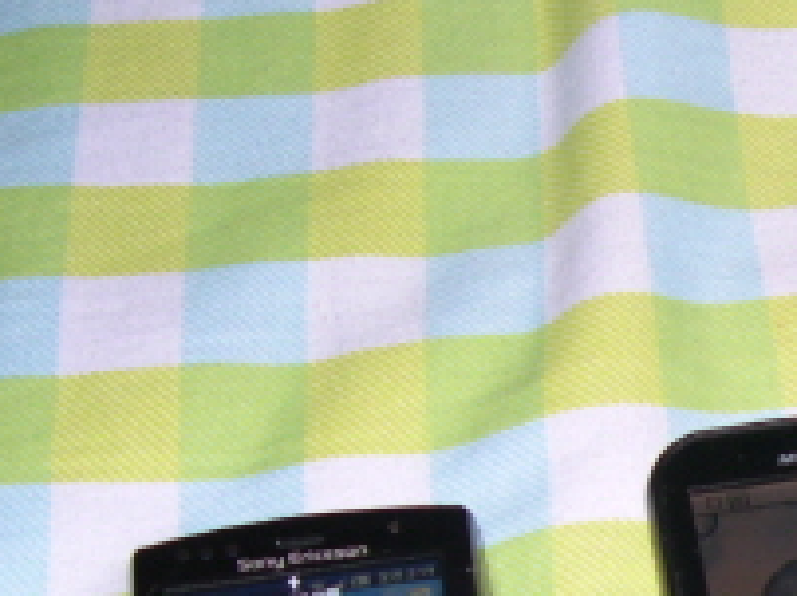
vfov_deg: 12.8
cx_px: 1085
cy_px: 659
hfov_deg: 16.3
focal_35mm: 113
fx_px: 2599
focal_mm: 8
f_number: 2.8
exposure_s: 1/60
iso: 100
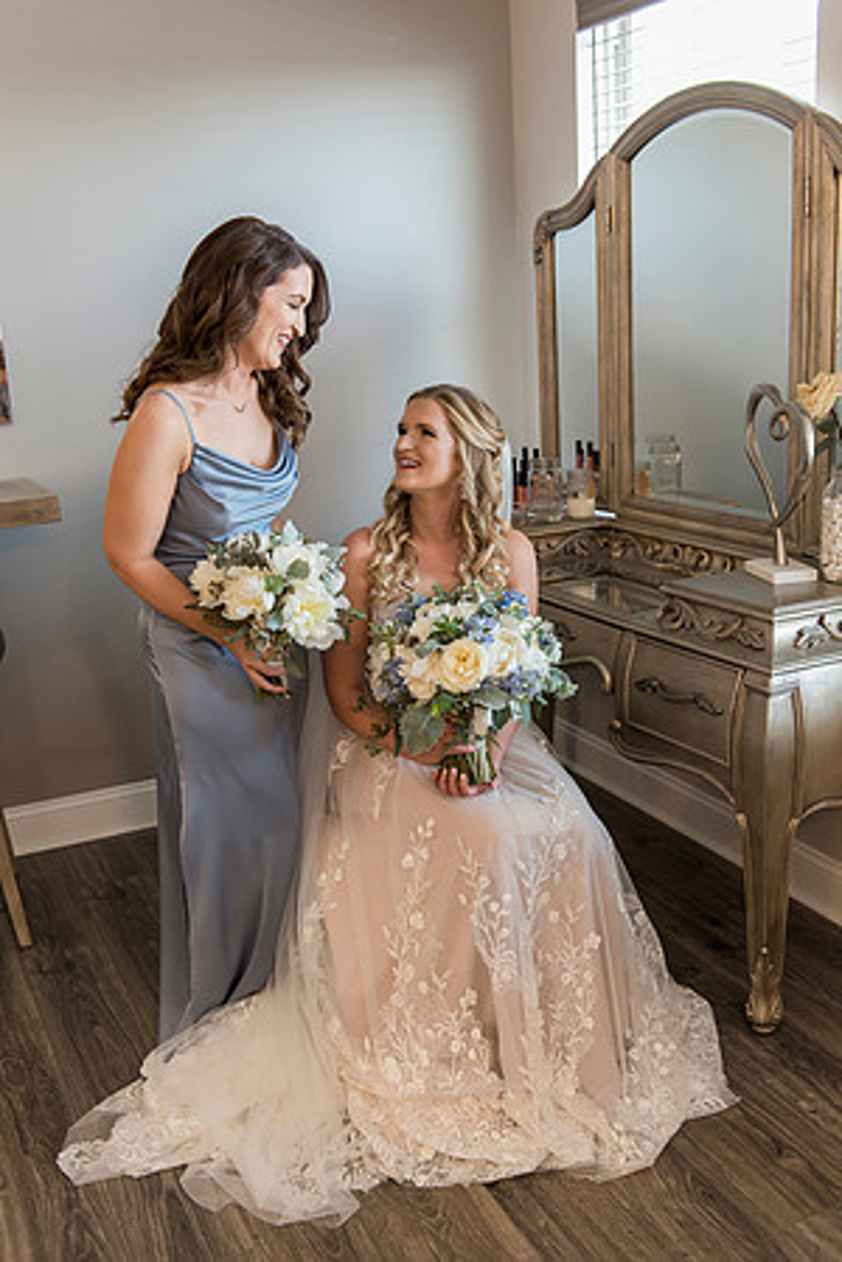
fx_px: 1333
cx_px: 421
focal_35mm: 38
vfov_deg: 50.7
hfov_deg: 35.1
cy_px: 631
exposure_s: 1/50
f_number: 3.5
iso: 1000
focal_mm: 38
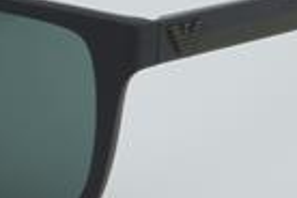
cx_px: -4
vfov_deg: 6.3
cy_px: 37
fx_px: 1790
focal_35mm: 217
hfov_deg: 9.4
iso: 100
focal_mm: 50
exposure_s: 1/3
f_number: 32
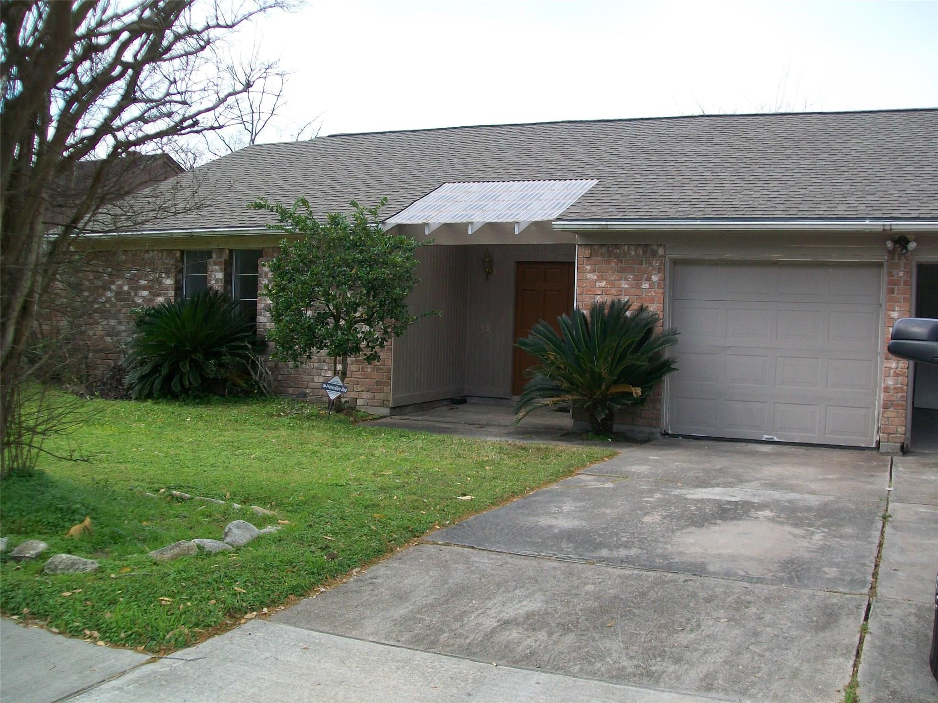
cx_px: 469
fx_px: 976
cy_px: 352
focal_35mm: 36
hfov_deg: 51.4
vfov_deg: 39.7
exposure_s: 1/500
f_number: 2.7
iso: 64
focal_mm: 6
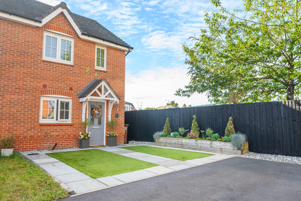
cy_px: 104
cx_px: 154
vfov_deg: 51.3
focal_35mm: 25
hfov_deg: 71.5
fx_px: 209
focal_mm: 20.5
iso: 100
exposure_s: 1/30
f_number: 8
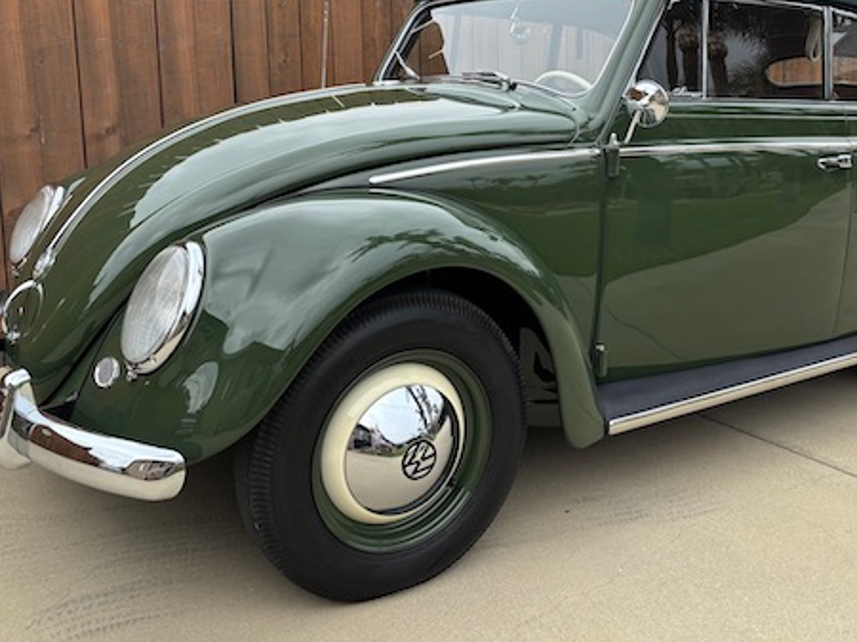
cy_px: 191
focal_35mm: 37
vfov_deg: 38.0
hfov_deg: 50.0
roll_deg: +0.0
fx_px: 916
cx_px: 482
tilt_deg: -8.4
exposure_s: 1/1263
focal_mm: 5.96
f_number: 1.6
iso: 50
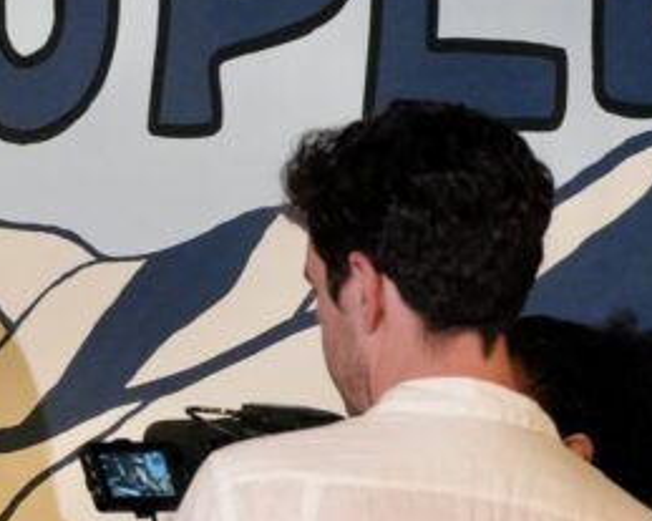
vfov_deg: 3.8
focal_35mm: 412
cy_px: 341
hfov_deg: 4.7
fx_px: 7947
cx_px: -446
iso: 2500
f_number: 5.6
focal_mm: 74
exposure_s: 1/160
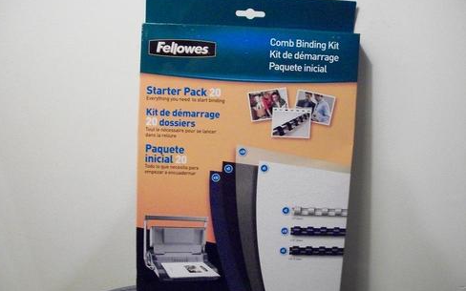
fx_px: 483
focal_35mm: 38
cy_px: 166
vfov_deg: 33.5
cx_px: 229
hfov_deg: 51.5
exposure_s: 1/20
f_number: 3.1
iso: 640
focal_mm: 6.3
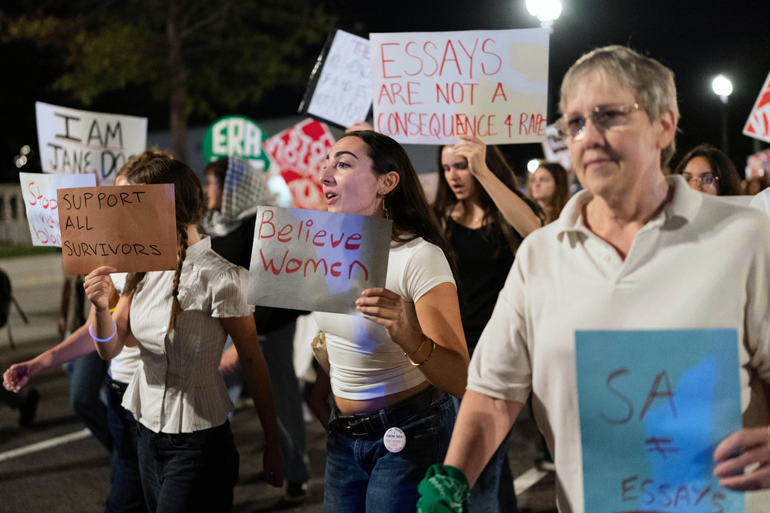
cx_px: 385
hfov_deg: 54.4
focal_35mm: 35
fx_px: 748
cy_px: 256
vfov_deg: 37.8
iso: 6400
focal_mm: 35
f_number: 1.4
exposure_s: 1/500
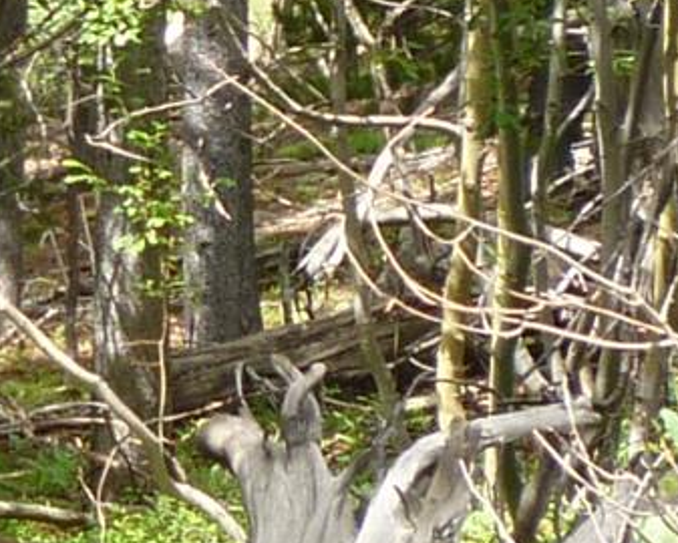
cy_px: -62
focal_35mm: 213
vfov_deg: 7.2
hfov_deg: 8.8
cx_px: -467
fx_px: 4277
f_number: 3.3
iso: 80
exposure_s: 1/160
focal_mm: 5.2
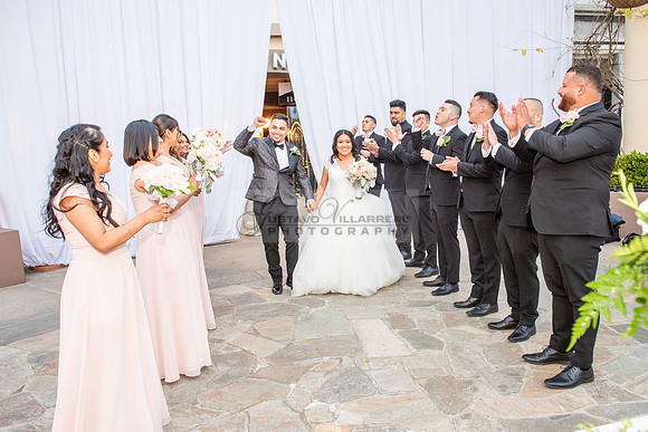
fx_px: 500
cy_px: 214
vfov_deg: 46.7
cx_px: 340
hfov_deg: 65.8
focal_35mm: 28
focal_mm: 24
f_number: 5
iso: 800
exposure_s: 1/160
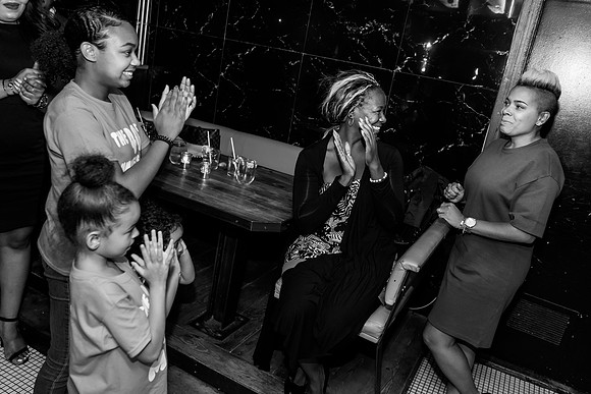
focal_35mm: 30
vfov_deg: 43.6
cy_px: 184
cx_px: 301
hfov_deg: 61.9
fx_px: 493
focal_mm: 28
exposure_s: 1/60
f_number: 2.8
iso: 2000
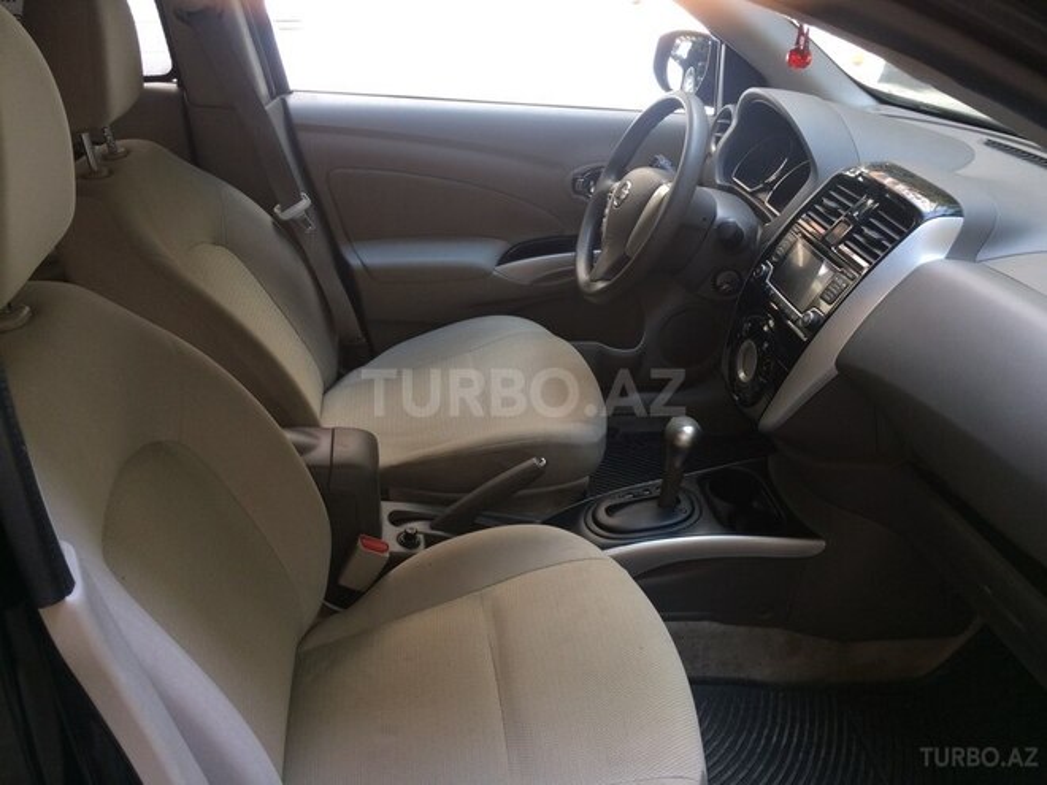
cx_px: 524
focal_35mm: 29
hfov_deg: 61.7
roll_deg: -1.1
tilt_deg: -29.0
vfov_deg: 48.2
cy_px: 392
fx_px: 877
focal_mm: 4.15
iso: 50
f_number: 2.2
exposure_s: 1/100
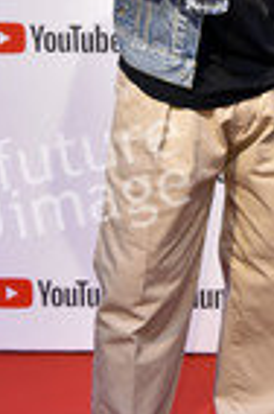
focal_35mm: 141
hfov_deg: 9.5
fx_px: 1618
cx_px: 359
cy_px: 44
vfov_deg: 14.4
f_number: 5.6
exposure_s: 1/125
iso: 640
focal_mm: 50
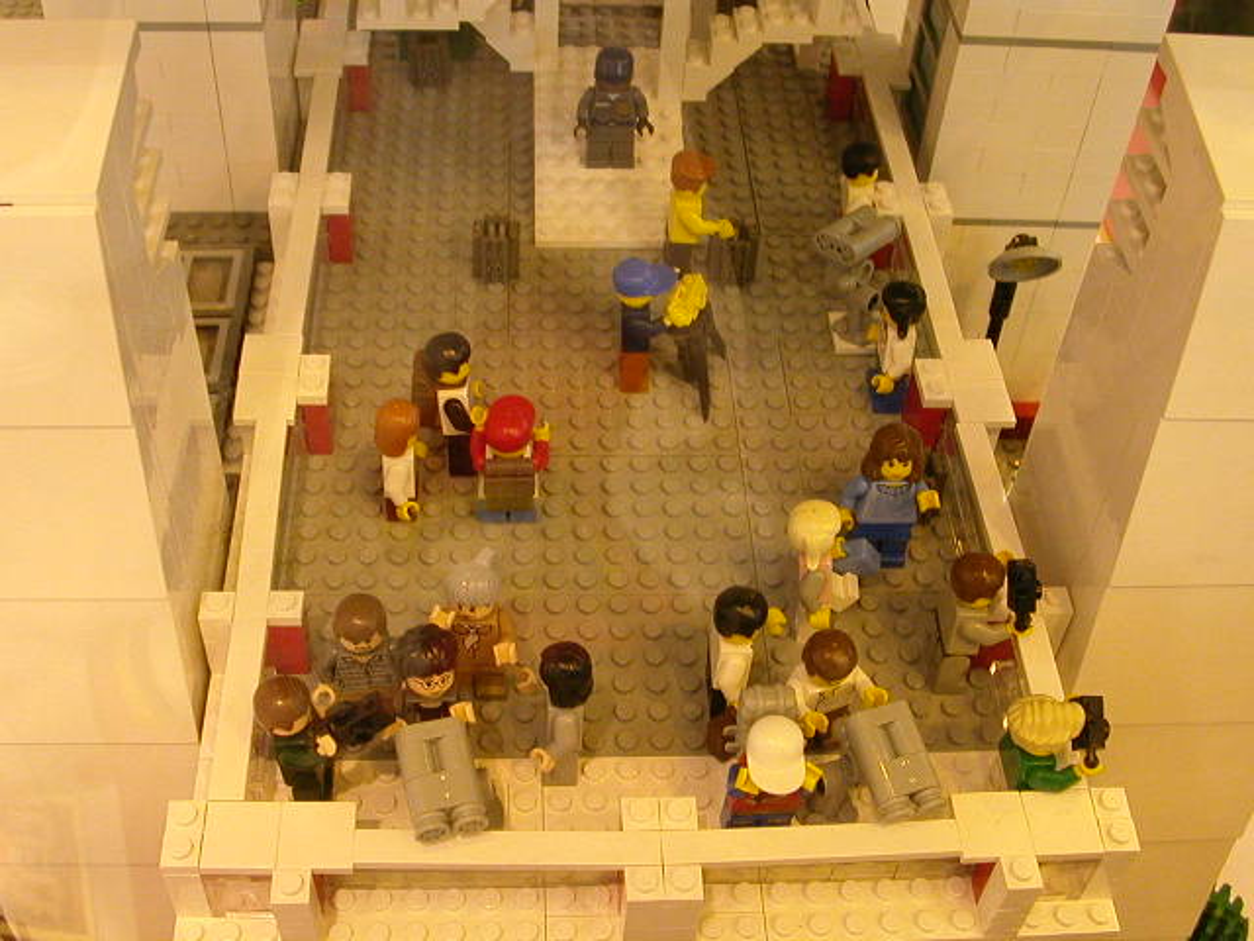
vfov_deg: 33.6
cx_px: 627
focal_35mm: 43
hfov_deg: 43.9
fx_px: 1558
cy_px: 470
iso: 294
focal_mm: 6.6
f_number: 2.9
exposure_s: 1/25.4
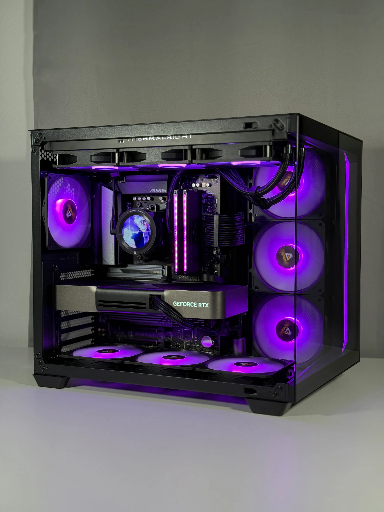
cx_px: 192
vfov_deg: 39.7
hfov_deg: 30.3
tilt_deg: -2.6
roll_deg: +0.0
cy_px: 256
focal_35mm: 48
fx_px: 710
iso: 100
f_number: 1.78
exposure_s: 1/60
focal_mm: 6.76
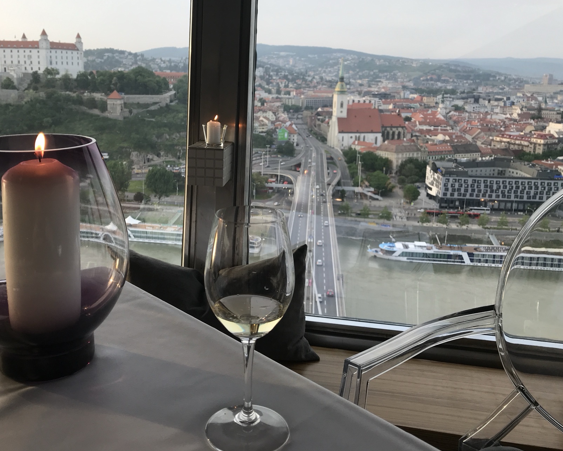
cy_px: 191
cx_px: 250
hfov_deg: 52.7
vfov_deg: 43.2
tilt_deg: -12.4
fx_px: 566
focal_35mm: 34
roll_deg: -1.1
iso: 20
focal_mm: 3.99
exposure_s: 1/135
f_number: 1.8
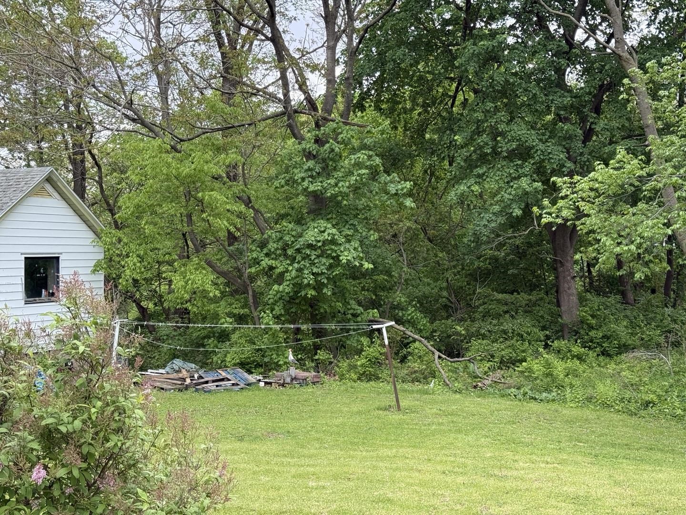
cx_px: 343
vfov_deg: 30.3
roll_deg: +0.9
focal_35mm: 48
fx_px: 951
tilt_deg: -0.7
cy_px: 258
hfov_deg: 39.7
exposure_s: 1/802
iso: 80
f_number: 1.78
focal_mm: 6.76
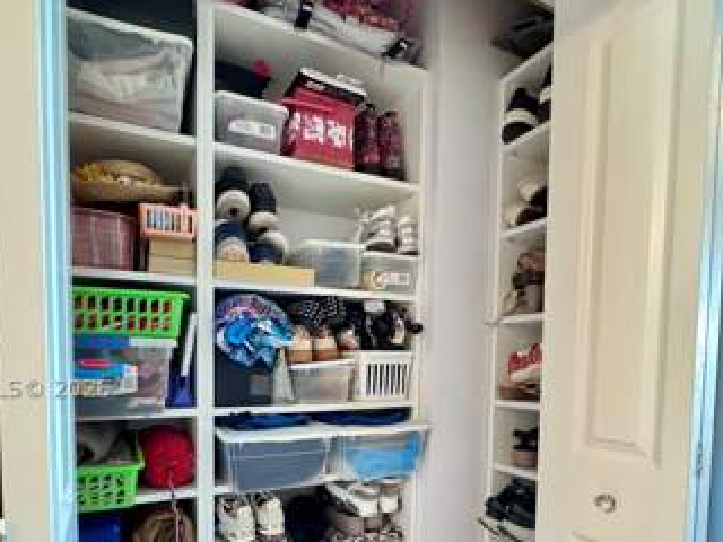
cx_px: 319
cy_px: 388
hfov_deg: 78.7
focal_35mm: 21
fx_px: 439
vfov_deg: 60.8
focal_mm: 2.22
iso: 1250
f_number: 2.2
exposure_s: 1/40
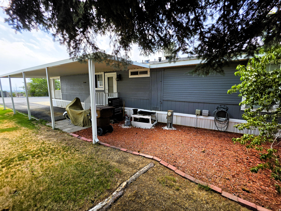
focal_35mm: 13
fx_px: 106
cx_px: 140
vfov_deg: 89.9
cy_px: 106
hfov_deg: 106.2
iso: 32
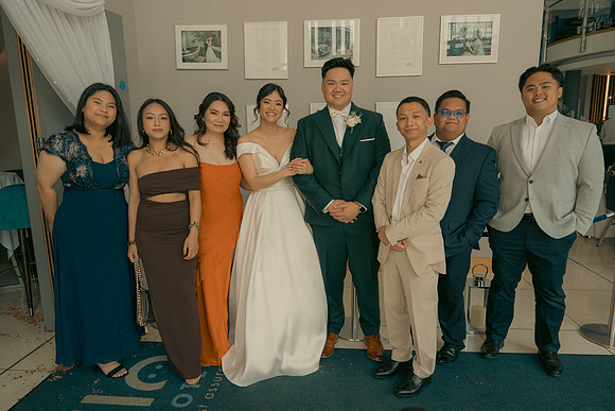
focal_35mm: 24
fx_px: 410
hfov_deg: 73.7
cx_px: 308
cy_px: 206
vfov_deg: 53.2
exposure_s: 1/160
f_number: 3.5
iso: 125
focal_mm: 24
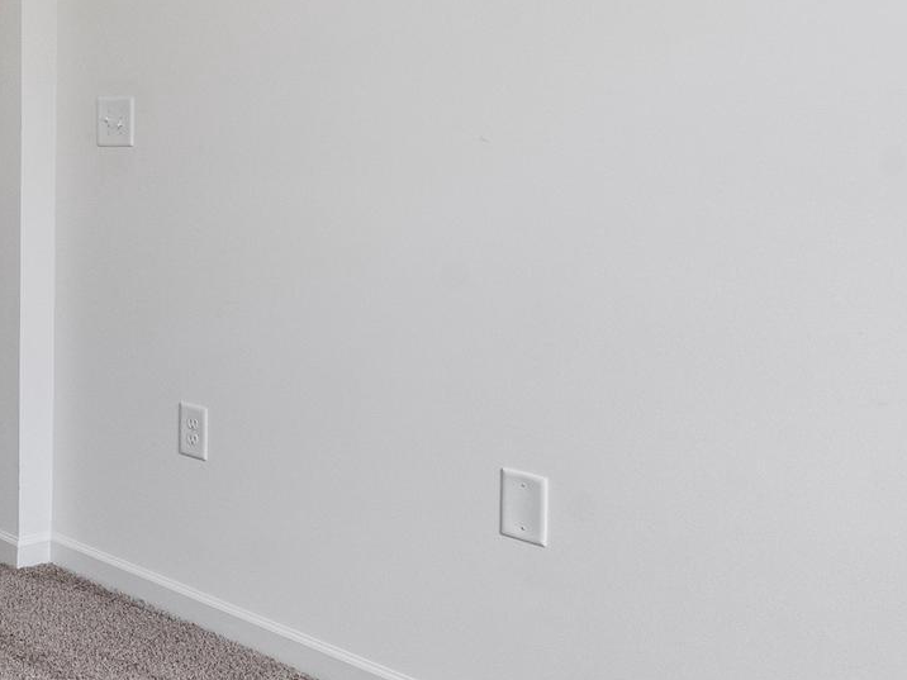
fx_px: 1153
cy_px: 168
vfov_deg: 32.3
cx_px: -146
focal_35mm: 44
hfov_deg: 35.2
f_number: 8
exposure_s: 1/10
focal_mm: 16
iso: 1250
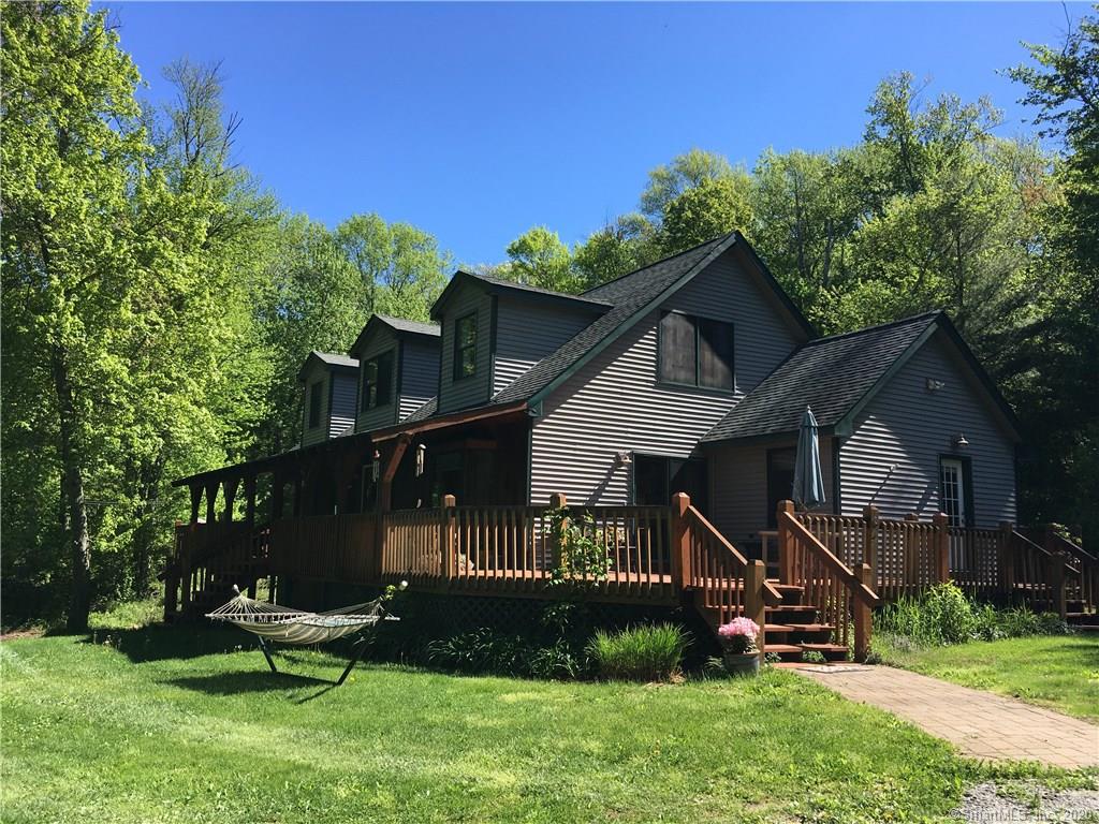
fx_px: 921
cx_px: 550
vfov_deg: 48.2
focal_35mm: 29
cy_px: 412
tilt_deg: +8.2
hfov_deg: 61.7
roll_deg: -1.7
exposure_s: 1/855
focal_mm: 4.15
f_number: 2.2
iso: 25
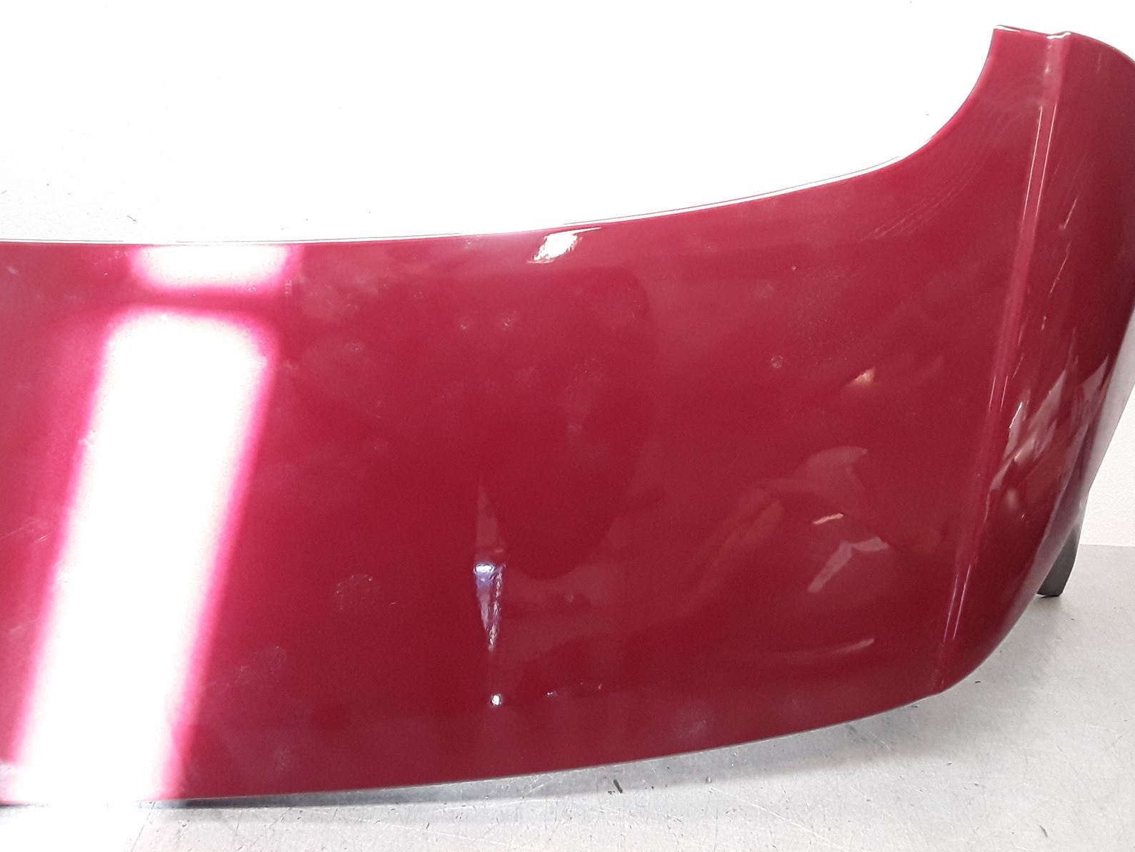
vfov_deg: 39.6
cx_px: 554
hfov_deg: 51.3
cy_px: 390
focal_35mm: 36
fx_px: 1180
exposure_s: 1/100
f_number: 1.9
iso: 100
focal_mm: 2.91
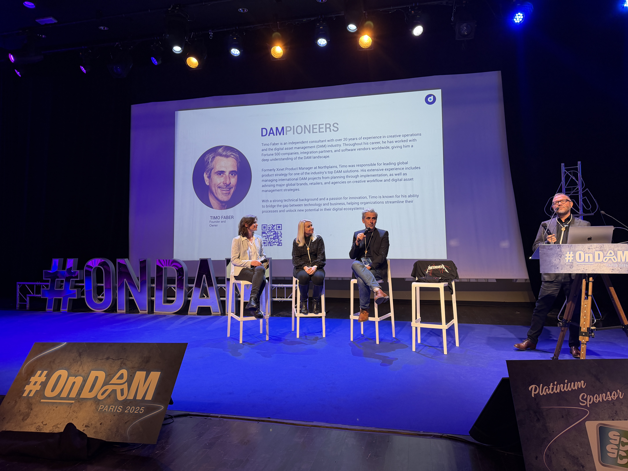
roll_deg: +1.0
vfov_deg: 56.8
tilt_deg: +1.2
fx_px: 435
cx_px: 314
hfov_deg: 71.6
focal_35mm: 24
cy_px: 236
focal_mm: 6.76
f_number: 1.78
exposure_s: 1/100
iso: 200
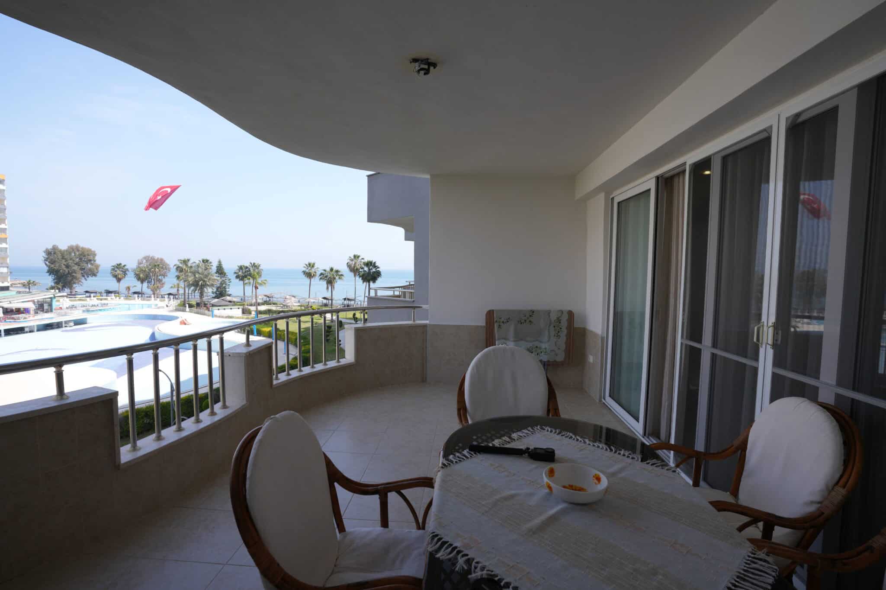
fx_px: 418
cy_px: 295
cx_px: 443
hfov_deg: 93.3
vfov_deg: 70.4
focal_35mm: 17
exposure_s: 1/160
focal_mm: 17
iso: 100
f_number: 6.3
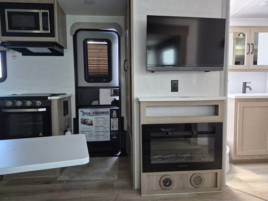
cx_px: 134
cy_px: 100
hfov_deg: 73.9
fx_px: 178
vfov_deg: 58.9
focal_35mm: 23
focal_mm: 5.4
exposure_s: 1/120
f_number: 1.8
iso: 640
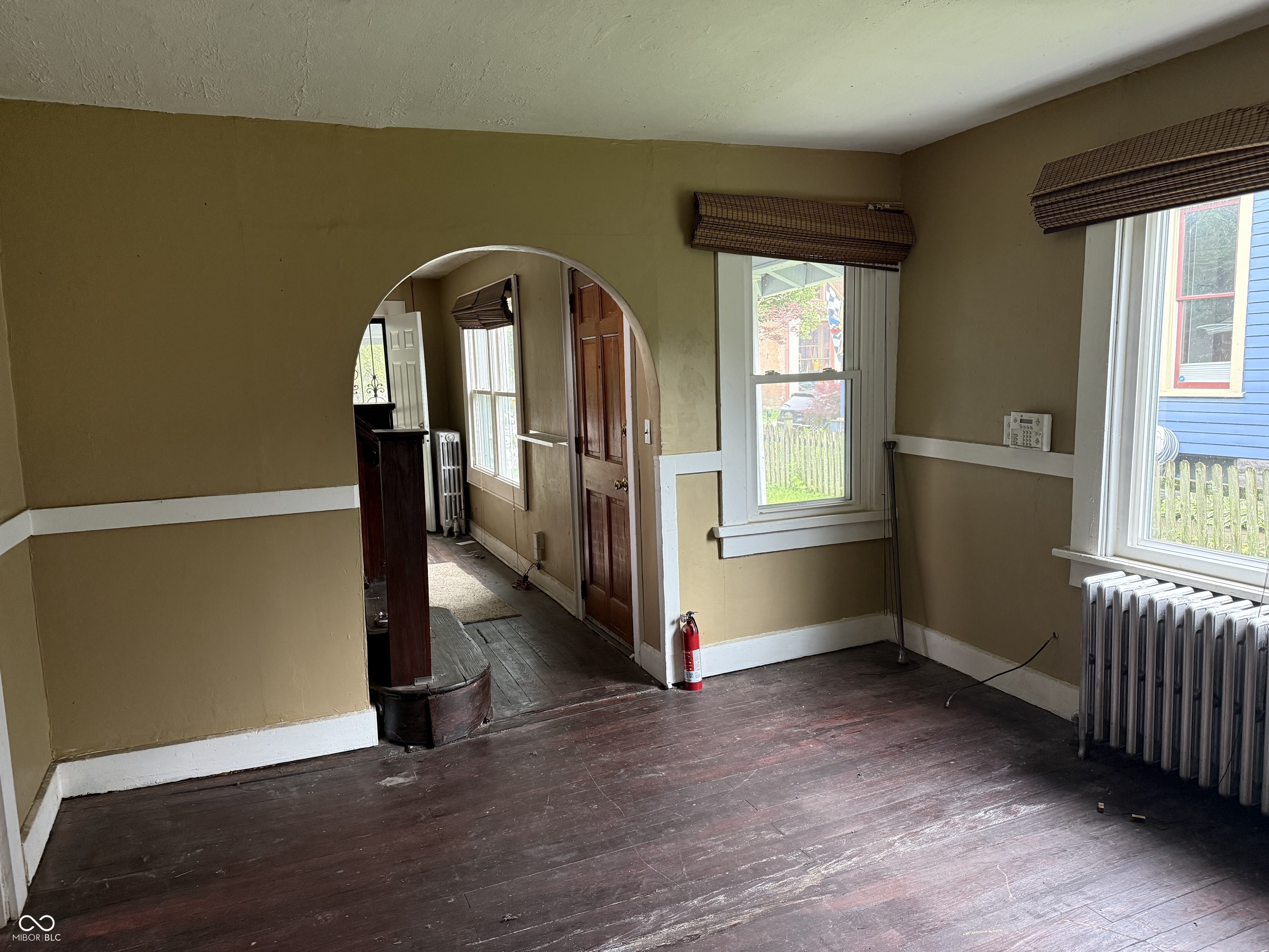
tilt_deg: -7.1
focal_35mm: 24
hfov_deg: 71.6
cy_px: 476
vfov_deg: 56.8
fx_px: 880
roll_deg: +1.8
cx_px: 634
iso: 320
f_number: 1.78
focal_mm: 6.76
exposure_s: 1/60
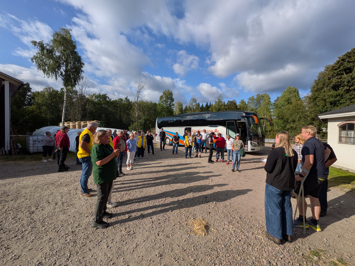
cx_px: 189
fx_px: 154
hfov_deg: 98.0
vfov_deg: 81.7
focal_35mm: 15
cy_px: 132
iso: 50
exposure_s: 1/2747
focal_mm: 1.85
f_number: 2.2
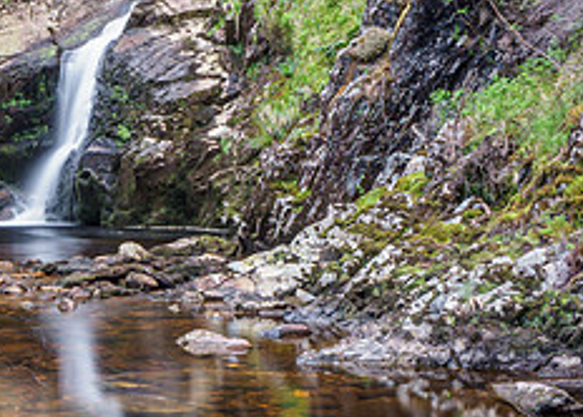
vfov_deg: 23.1
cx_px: 10
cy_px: 317
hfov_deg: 30.1
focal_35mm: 61
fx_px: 1011
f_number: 7.1
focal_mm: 12
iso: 200
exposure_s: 10
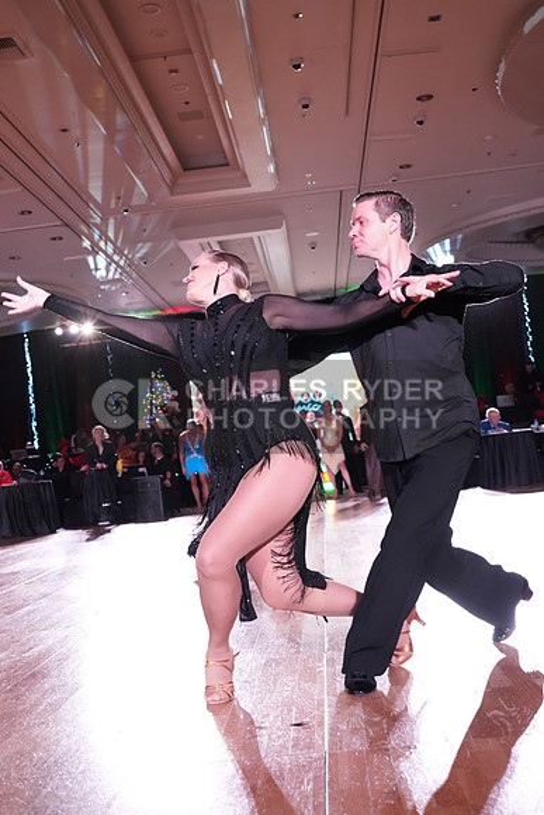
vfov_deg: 49.5
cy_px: 408
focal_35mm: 39
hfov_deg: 34.2
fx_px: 883
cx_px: 272
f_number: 5
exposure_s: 1/320
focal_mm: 39
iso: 5000
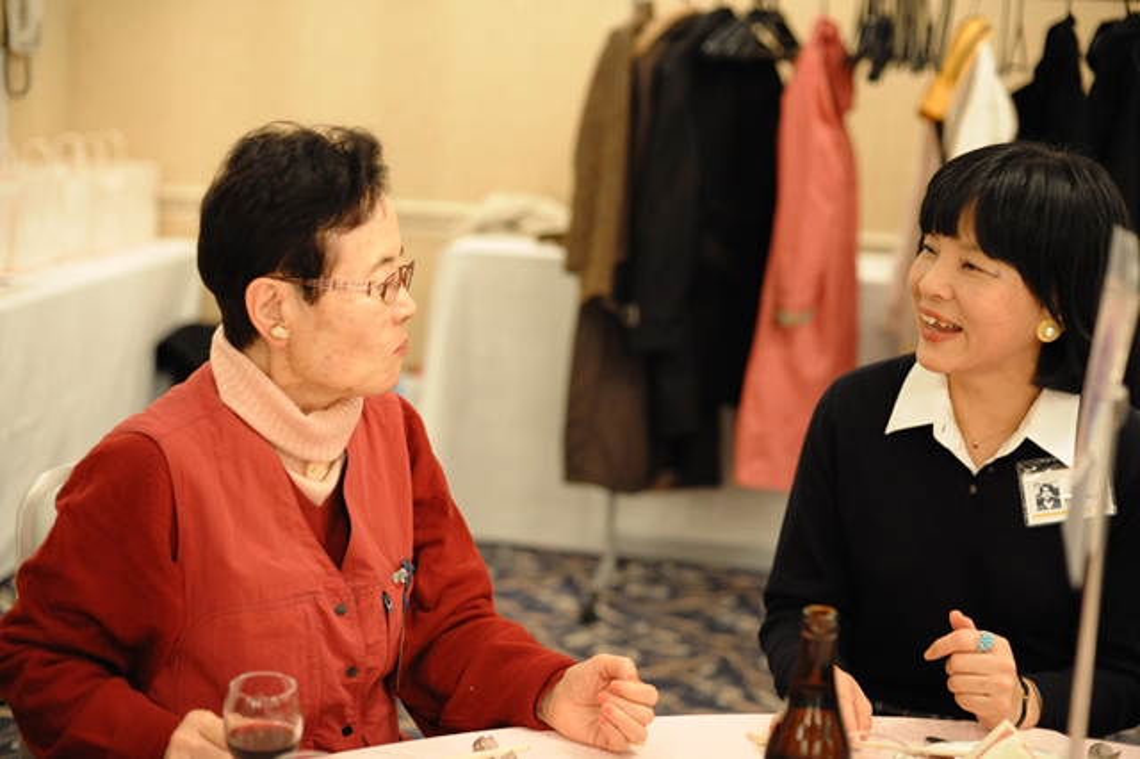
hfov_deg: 39.6
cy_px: 380
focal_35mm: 50
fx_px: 1582
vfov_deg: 27.0
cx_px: 570
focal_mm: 50
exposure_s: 1/100
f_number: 2.8
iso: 2200
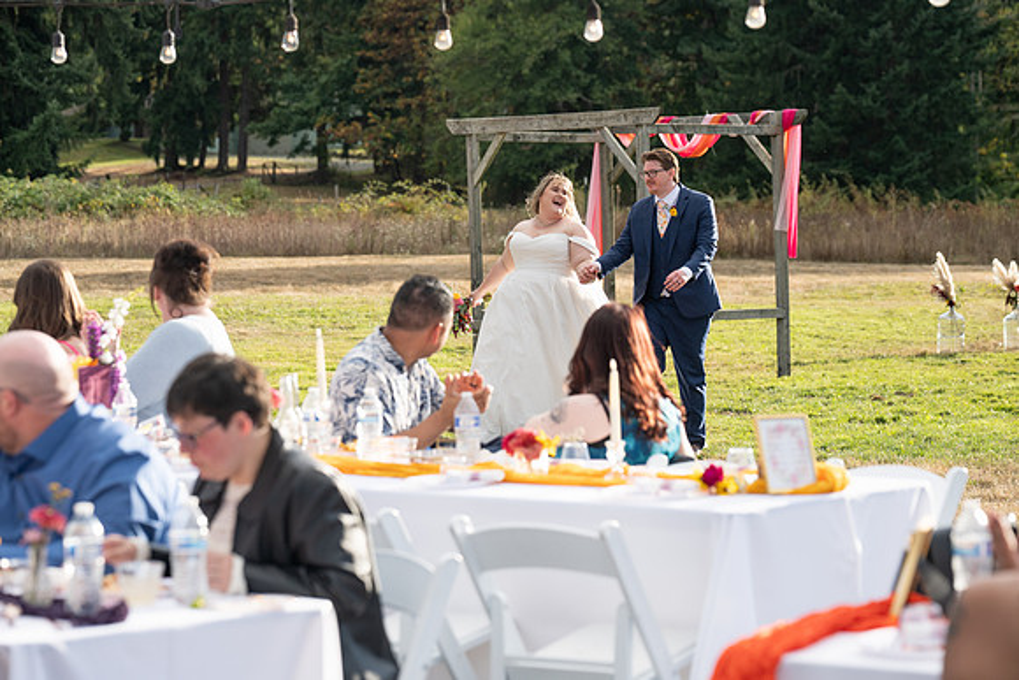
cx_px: 510
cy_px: 340
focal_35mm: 103
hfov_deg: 19.8
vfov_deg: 13.3
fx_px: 2916
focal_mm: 103
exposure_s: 1/1600
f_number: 4.5
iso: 400
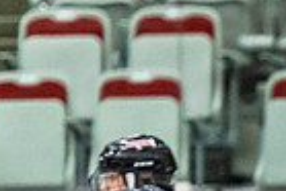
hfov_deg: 1.9
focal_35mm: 1074
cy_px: 393
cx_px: 740
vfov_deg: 1.3
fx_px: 8541
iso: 2800
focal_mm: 175
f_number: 2.8
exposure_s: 1/640
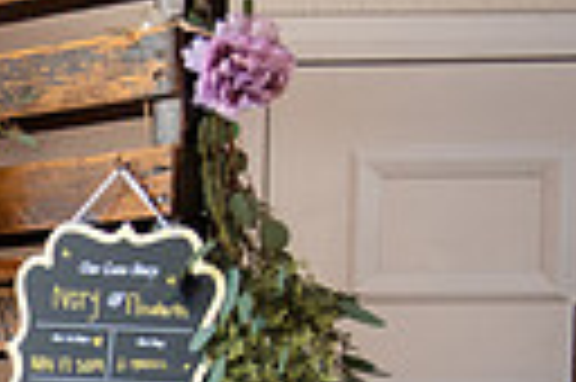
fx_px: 2605
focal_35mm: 163
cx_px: -518
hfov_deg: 11.5
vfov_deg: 8.2
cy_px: 636
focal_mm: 36
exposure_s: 1/160
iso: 1000
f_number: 2.8
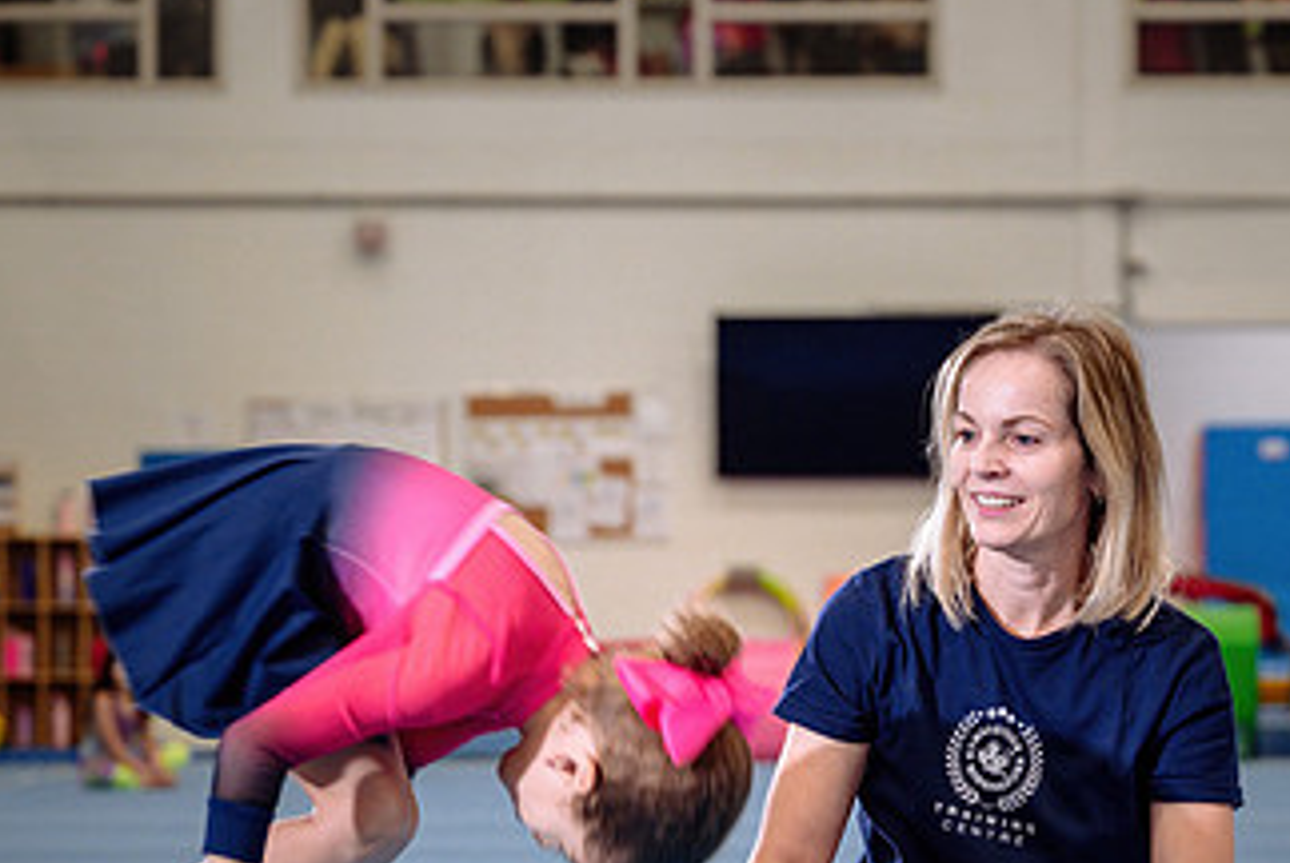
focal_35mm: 135
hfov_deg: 15.1
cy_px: 676
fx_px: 4842
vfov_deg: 10.2
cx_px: 927
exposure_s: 1/160
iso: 800
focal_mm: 70
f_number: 3.5
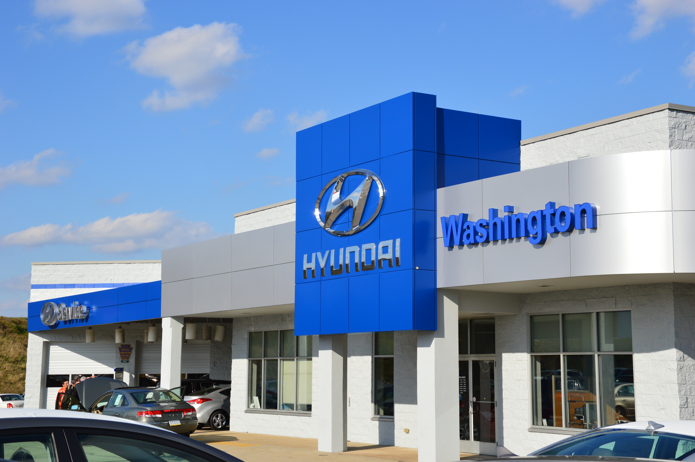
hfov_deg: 33.4
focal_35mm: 60
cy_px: 231
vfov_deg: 22.6
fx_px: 1157
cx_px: 348
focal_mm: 40
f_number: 11
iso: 280
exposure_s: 1/500
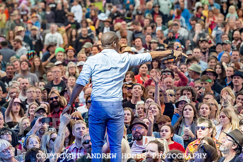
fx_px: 1248
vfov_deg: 7.4
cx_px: 122
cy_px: 81
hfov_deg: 11.1
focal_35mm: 185
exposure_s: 1/500
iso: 3600
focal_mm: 185
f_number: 5.6
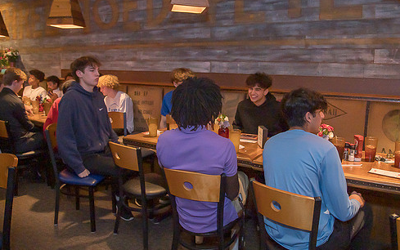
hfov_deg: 64.5
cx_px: 218
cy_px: 106
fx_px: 316
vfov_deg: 43.1
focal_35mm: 29
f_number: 4
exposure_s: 1/125
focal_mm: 24
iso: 2000
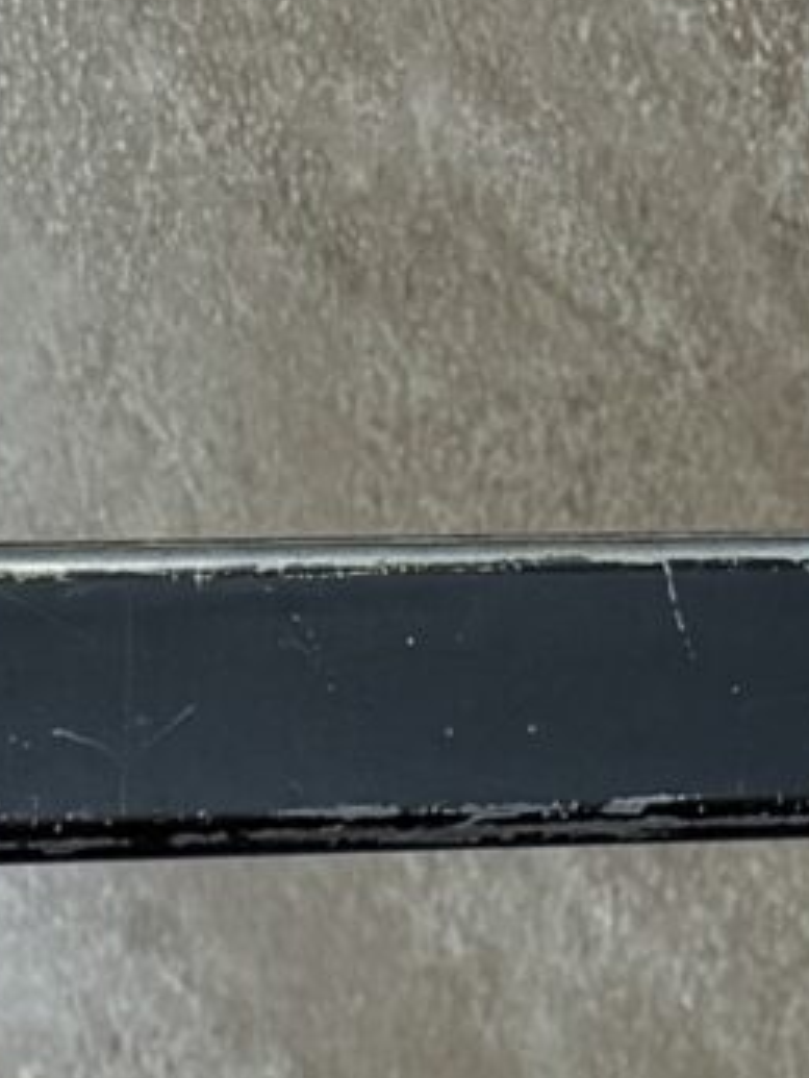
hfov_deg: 8.3
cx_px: 103
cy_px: 3650
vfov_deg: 8.5
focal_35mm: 178
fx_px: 5543
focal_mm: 6.76
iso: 64
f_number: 1.78
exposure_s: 1/100
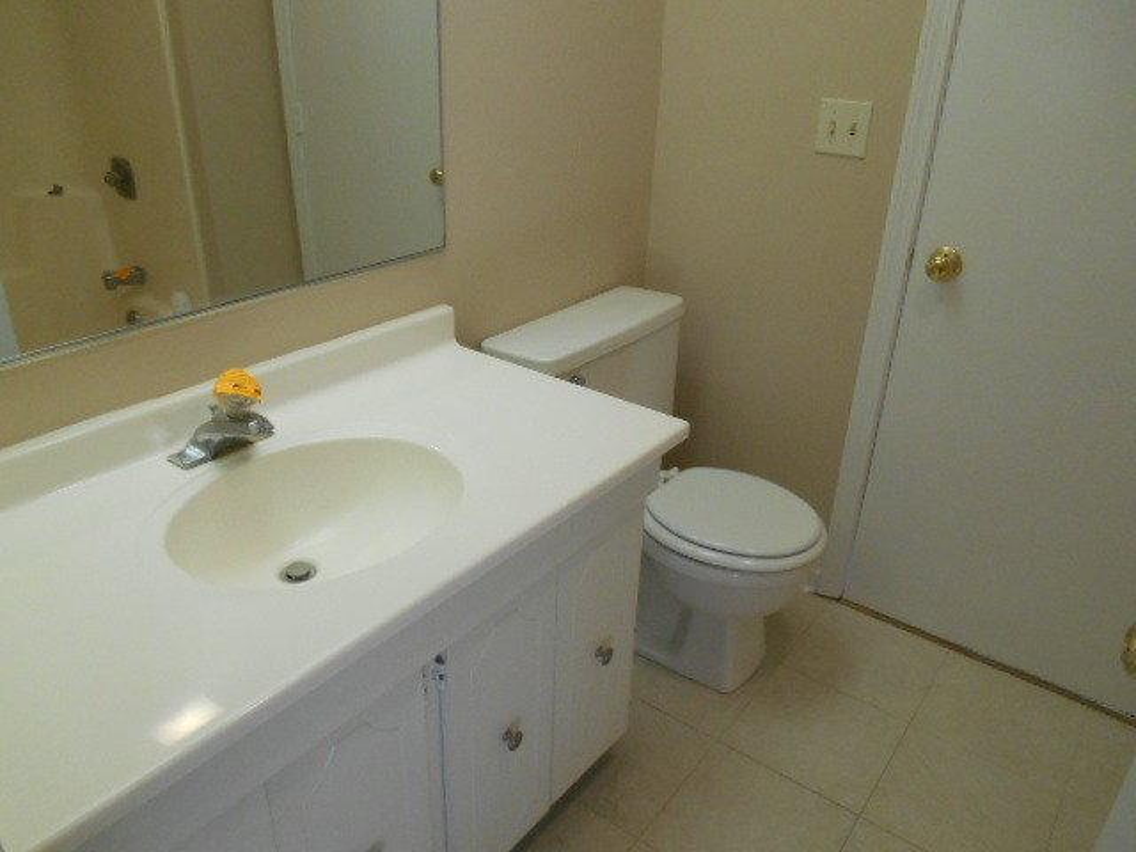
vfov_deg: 53.1
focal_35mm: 26
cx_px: 568
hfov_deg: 67.3
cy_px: 426
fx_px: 853
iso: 280
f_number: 3.4
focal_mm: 4.7
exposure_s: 1/30
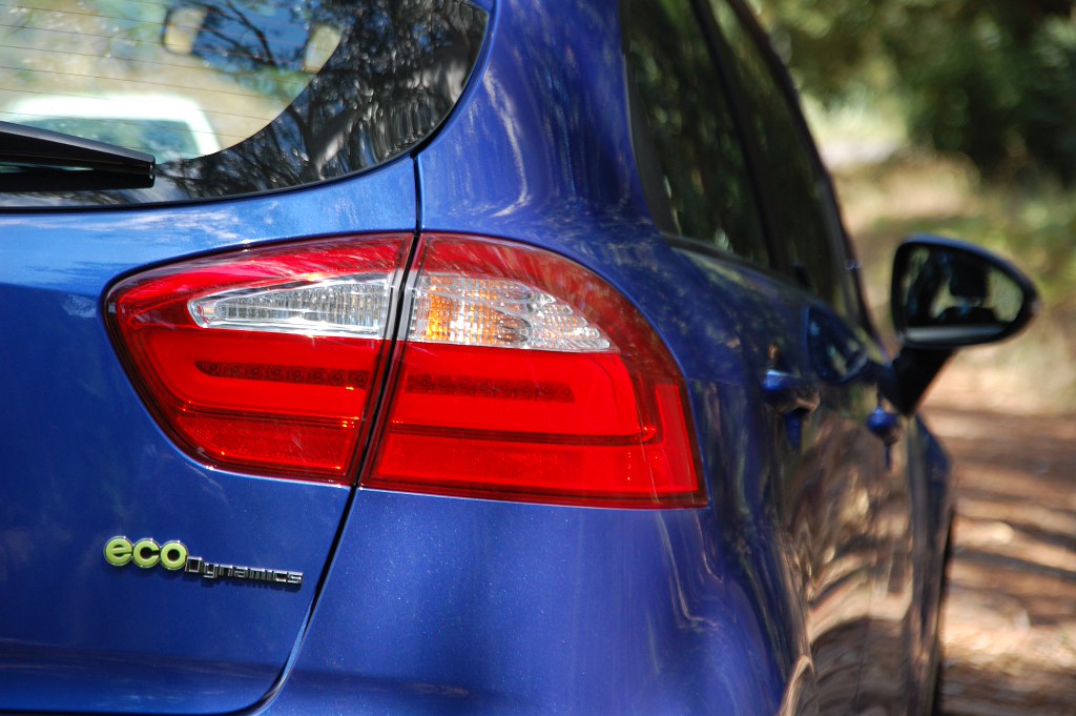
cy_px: 358
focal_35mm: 165
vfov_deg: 8.3
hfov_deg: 12.5
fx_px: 4928
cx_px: 538
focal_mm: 110
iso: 400
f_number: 5.6
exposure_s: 1/250
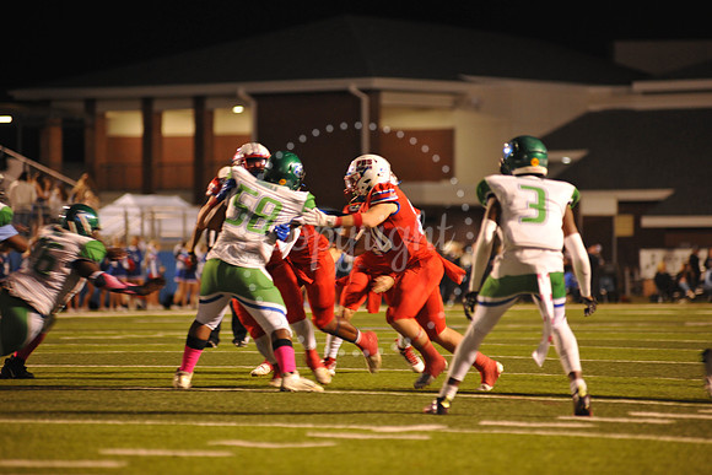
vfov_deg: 6.9
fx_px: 3956
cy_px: 238
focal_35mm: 200
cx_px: 356
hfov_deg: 10.3
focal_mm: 200
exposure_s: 1/125
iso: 1600
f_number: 3.3
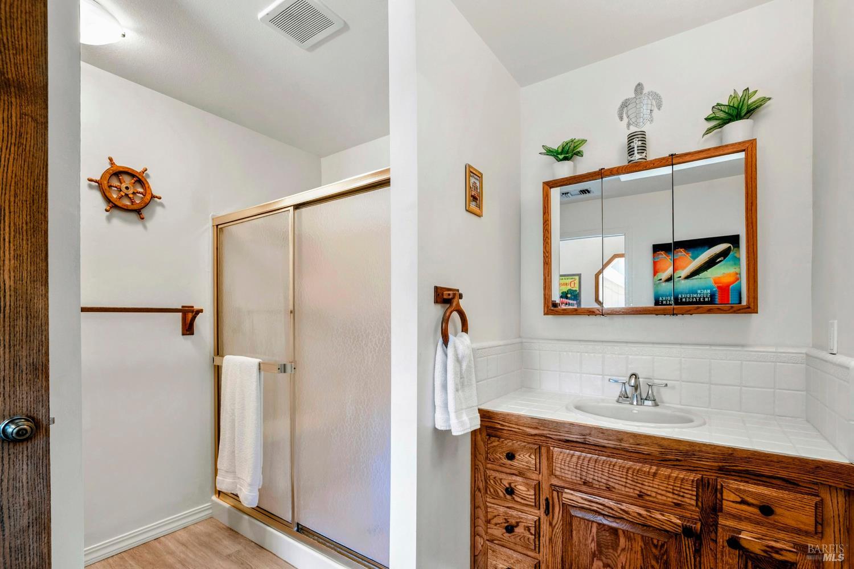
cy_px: 284
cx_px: 427
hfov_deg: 100.4
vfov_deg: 77.3
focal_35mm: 15
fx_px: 356
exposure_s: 1/1.67
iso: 250
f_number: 8
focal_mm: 10
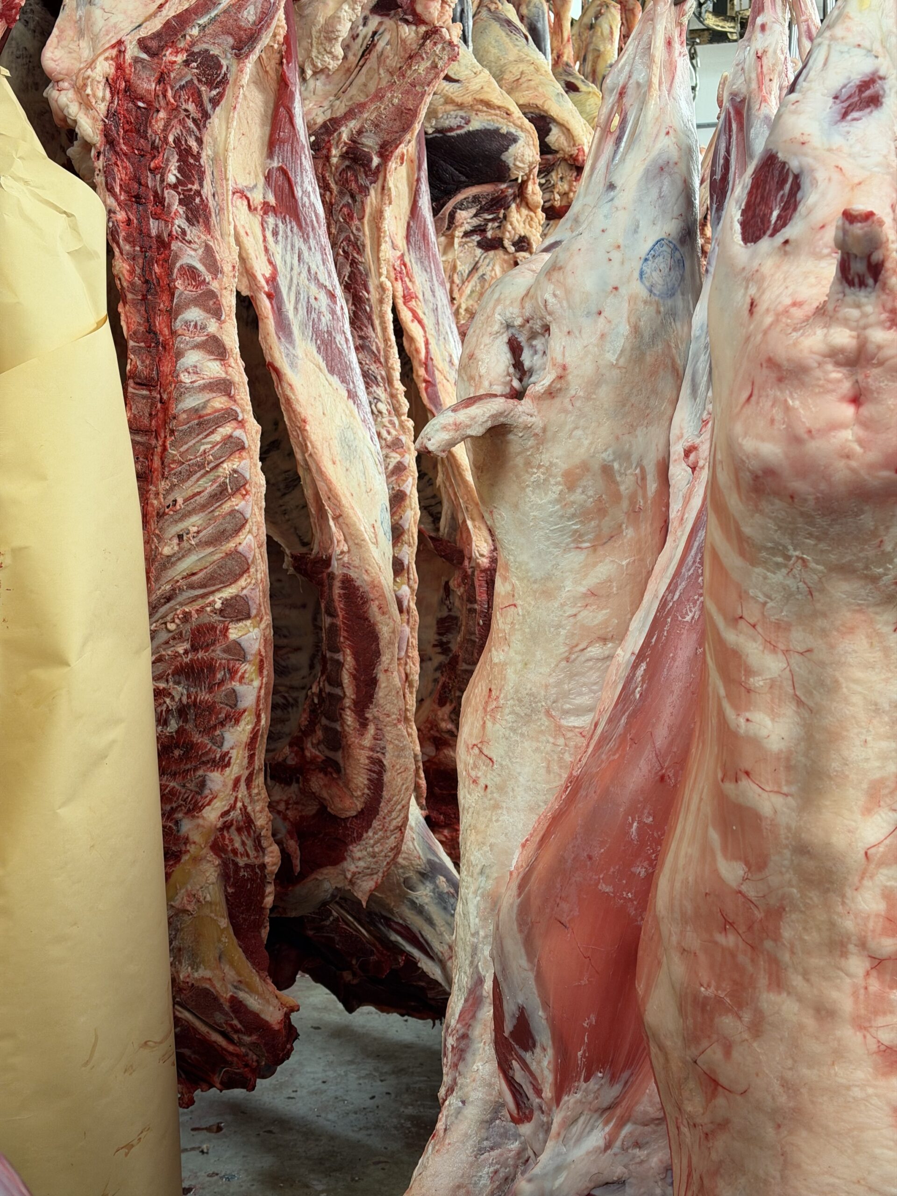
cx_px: 448
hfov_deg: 30.3
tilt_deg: -3.0
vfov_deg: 39.7
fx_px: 1658
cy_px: 598
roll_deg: -2.0
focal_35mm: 48
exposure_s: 1/60
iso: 125
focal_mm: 6.76
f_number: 1.78
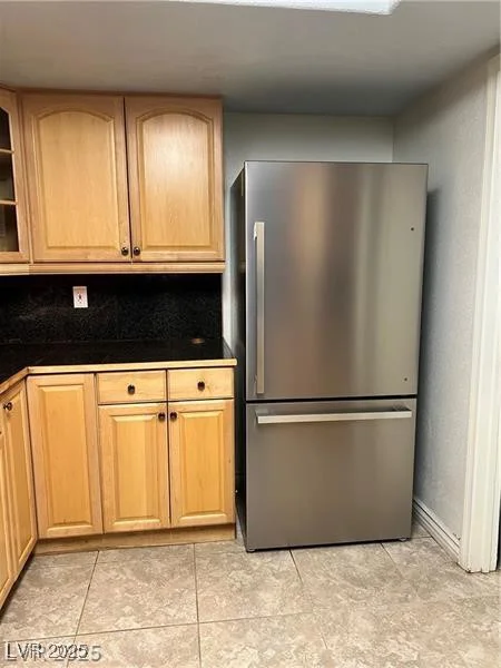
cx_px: 250
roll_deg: +0.8
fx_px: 502
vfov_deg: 67.3
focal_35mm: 26
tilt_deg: -6.7
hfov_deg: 53.1
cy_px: 334
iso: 200
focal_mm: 5.7
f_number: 1.5
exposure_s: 1/60
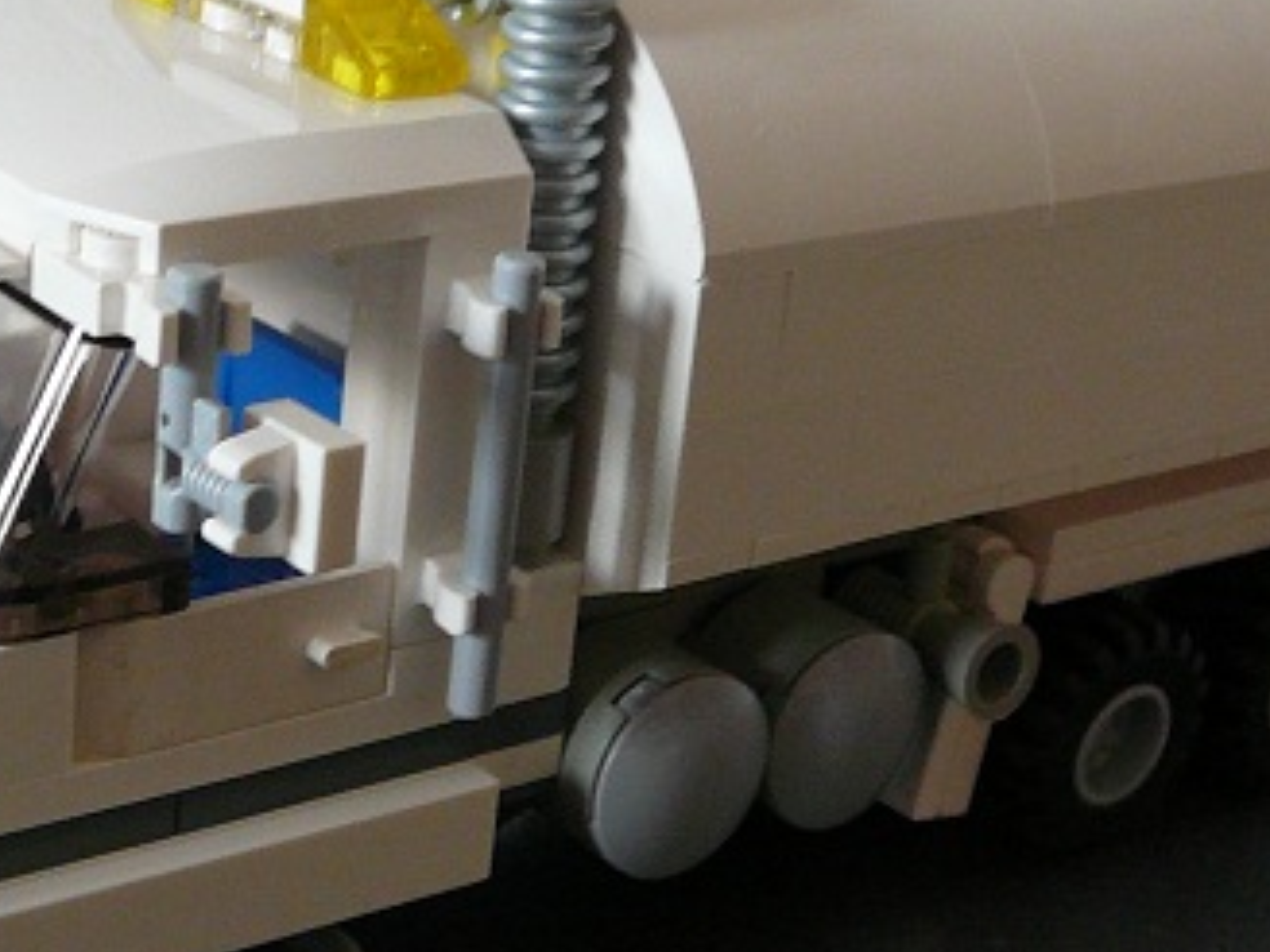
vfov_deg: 18.0
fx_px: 3008
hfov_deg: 23.5
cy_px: 546
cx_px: 252
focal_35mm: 82
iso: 200
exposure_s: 1/25
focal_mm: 5.2
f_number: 2.8
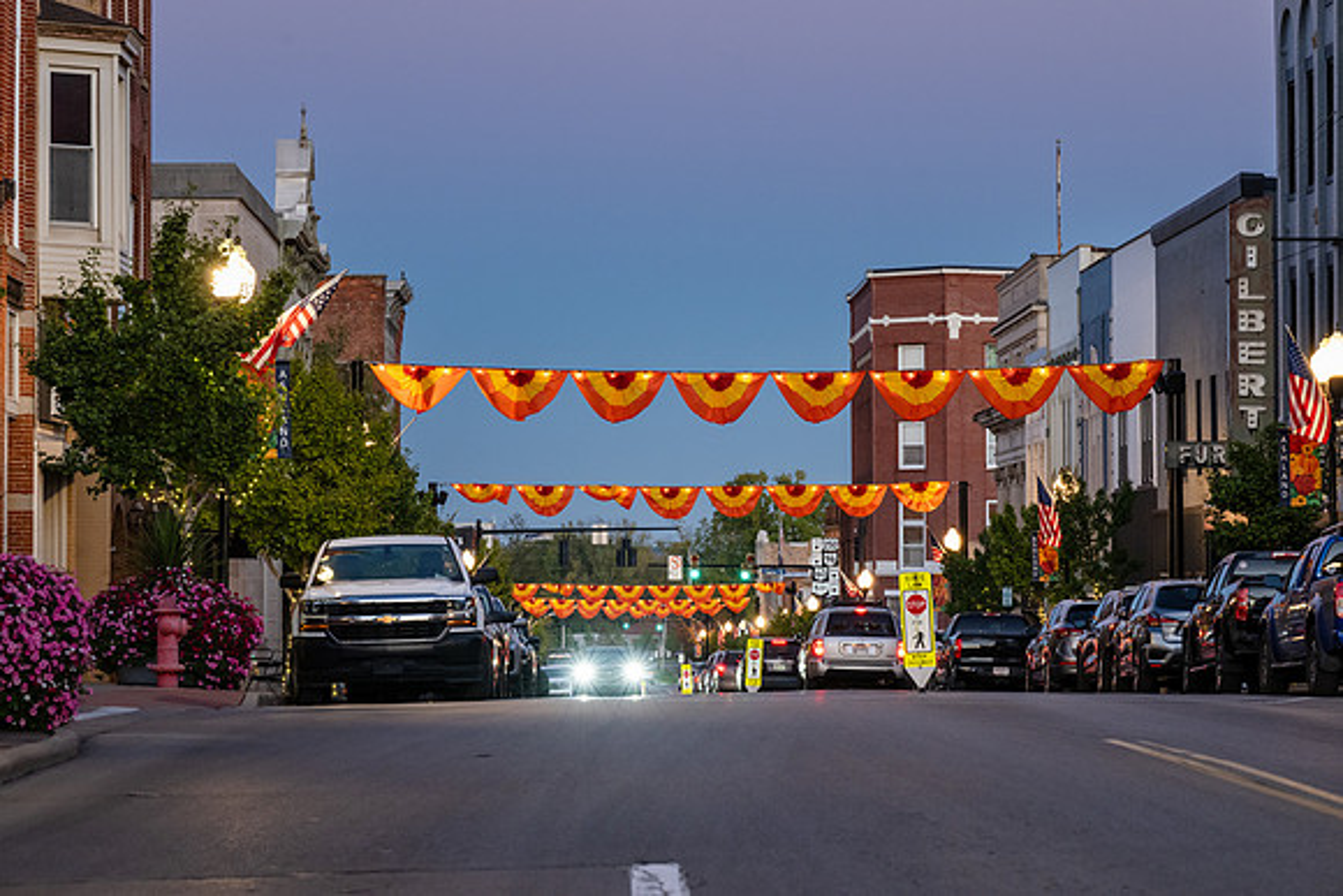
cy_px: 448
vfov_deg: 11.4
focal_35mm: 120
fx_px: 4478
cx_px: 672
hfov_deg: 17.1
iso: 2000
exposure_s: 1/60
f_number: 8
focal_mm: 120
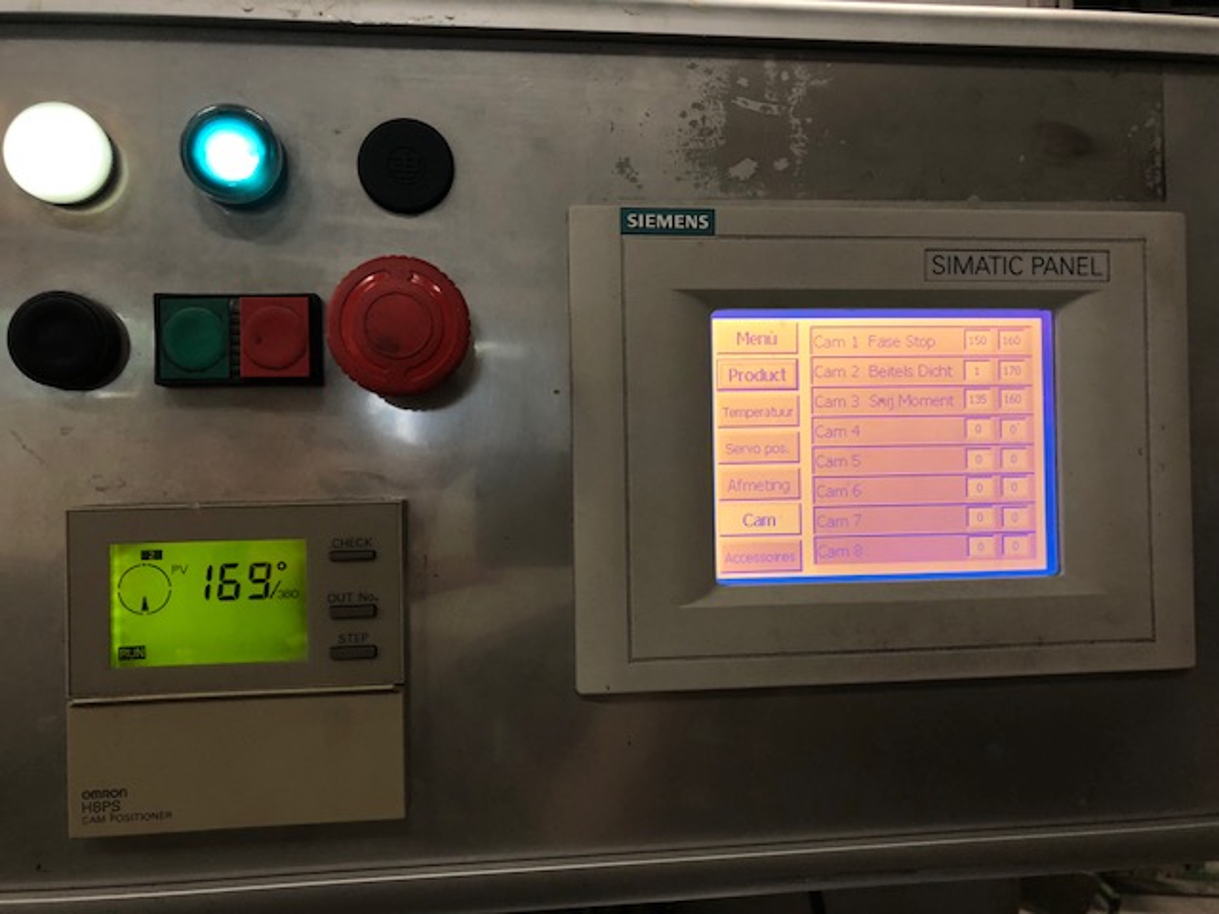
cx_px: 610
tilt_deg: +4.0
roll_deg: -1.4
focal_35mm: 28
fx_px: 986
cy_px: 457
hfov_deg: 63.4
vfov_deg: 49.7
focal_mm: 4
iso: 40
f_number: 1.8
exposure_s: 1/20
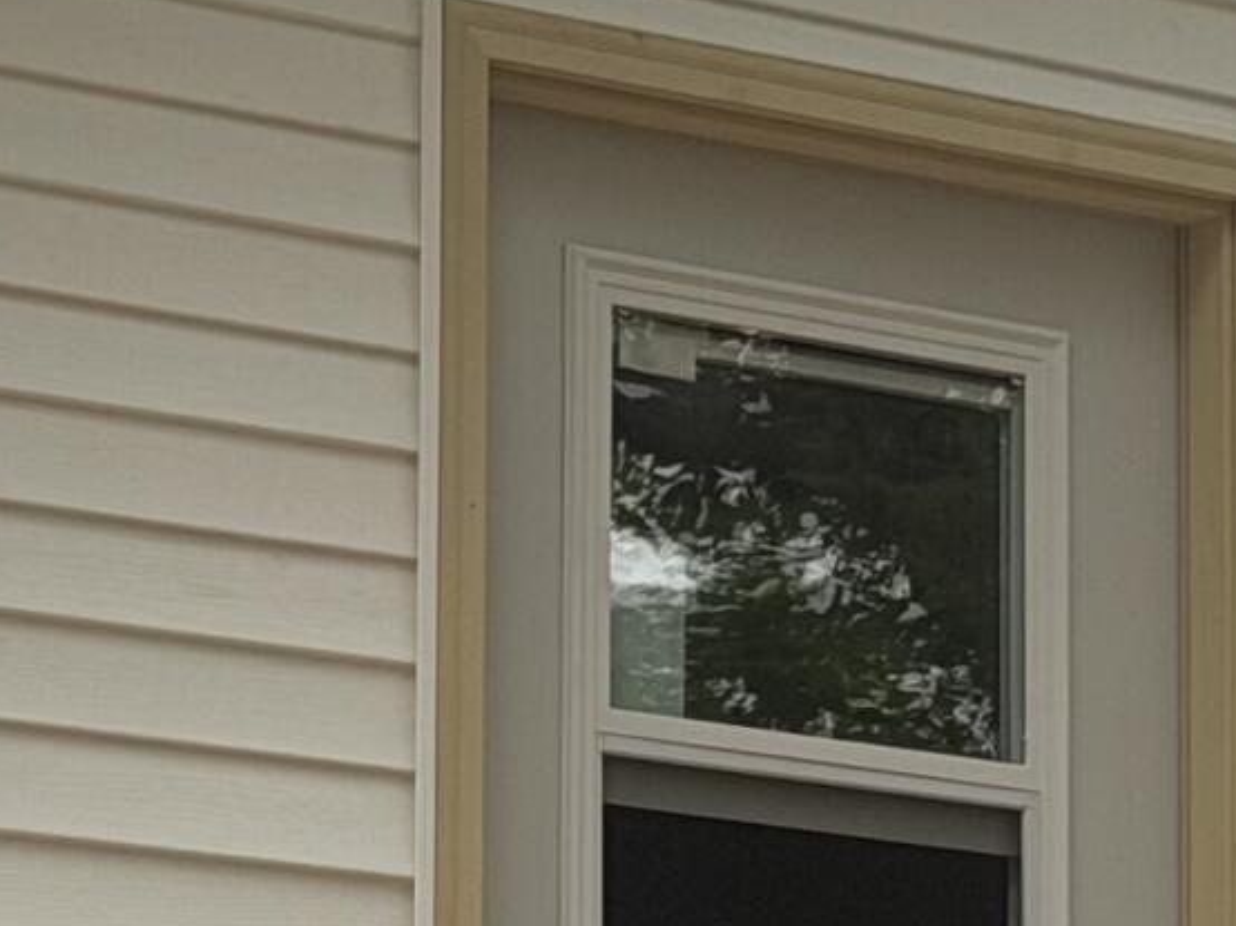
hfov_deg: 7.6
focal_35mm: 260
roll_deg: +0.5
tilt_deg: +10.6
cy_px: 1051
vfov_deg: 5.7
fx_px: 9280
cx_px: 1472
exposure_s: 1/220
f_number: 1.78
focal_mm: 6.76
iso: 64
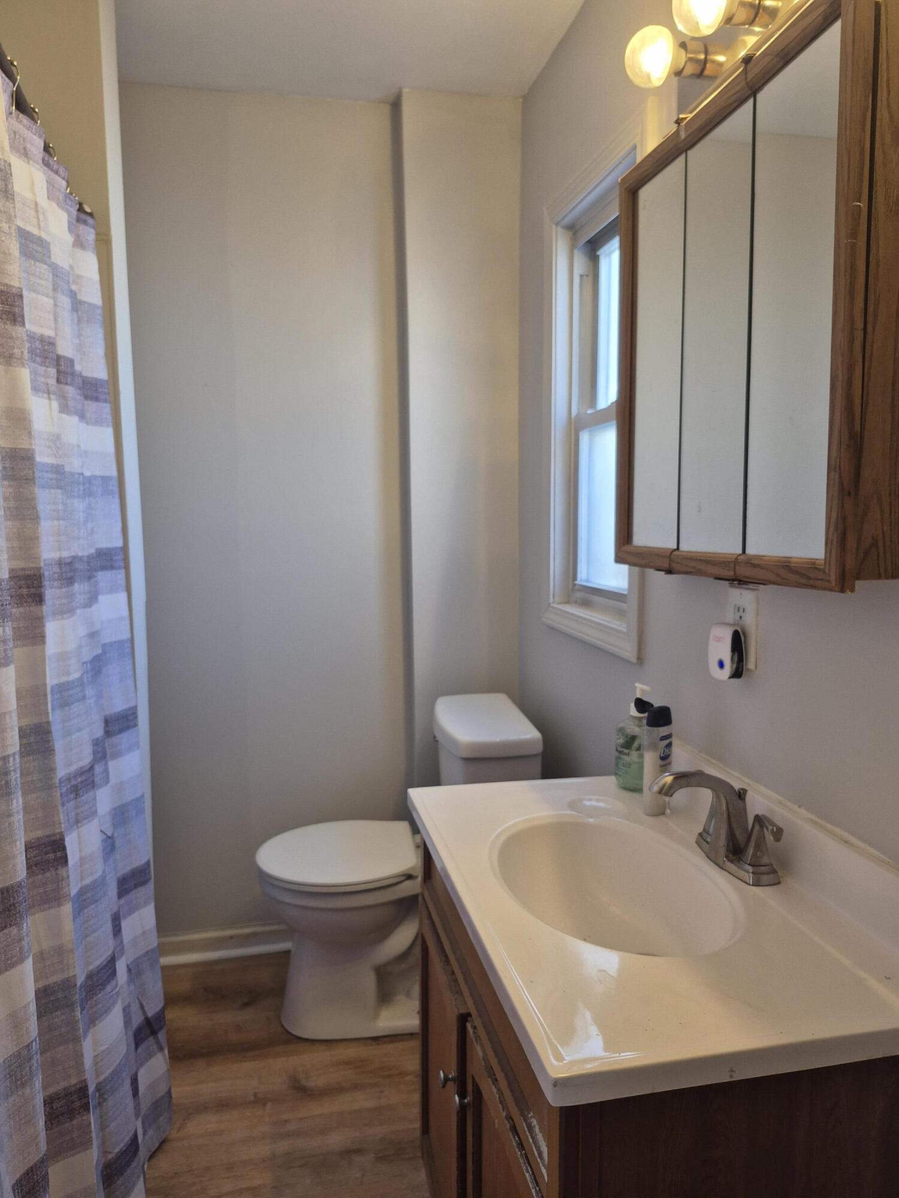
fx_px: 796
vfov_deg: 73.9
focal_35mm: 23
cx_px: 450
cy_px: 599
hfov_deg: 58.9
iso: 100
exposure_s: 1/120
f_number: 1.8
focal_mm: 5.4
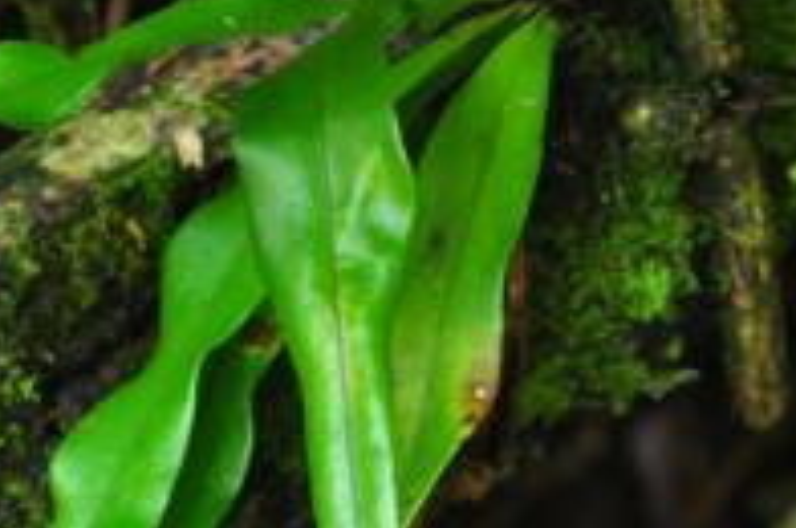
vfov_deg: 5.4
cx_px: 325
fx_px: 5575
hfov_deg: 8.2
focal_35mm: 253
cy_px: 530
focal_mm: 55
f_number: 5.6
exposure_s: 1/20
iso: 320
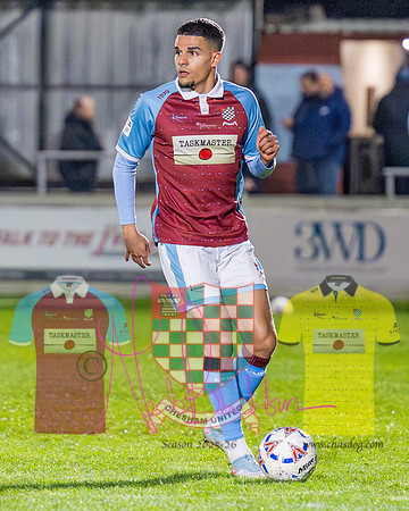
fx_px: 8357
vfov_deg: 3.5
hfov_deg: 2.8
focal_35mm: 552
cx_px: -2
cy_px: 243
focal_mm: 150
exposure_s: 1/1250
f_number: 2.8
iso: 8000
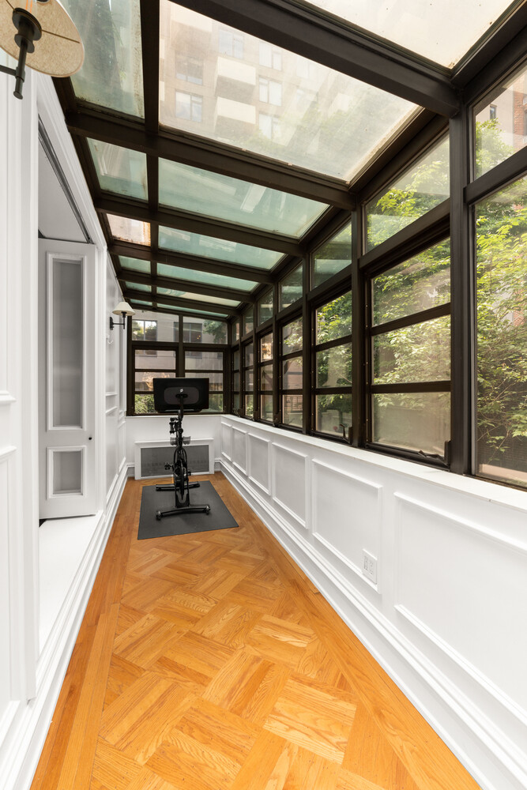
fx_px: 351
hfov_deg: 73.8
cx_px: 264
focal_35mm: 16
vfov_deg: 96.7
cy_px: 395
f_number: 11
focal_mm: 16
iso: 250
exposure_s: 1/10
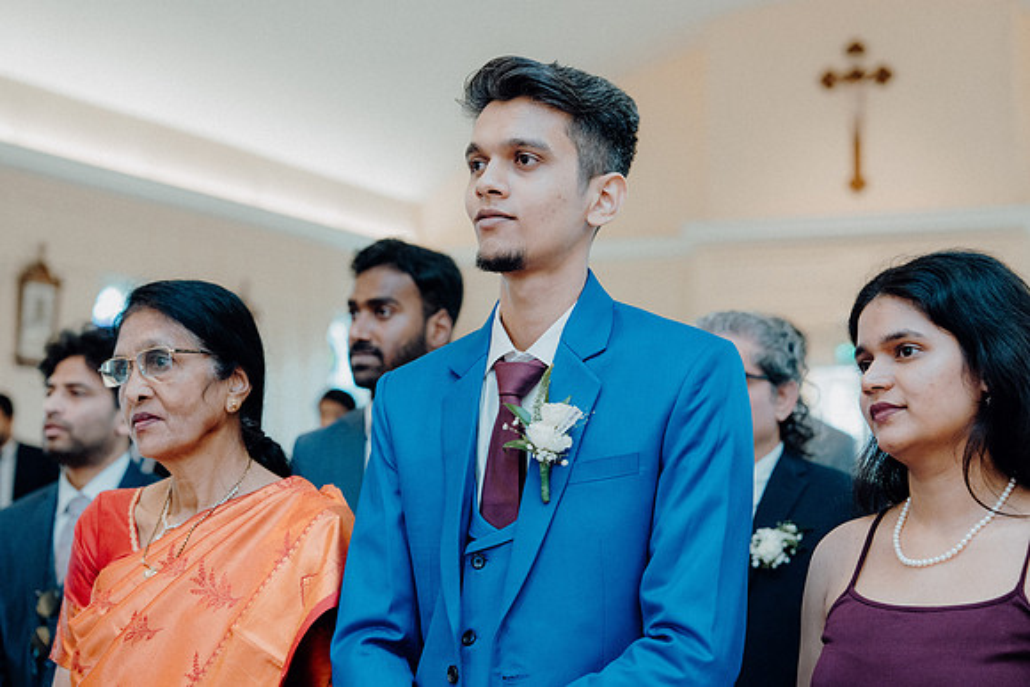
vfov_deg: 19.5
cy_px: 344
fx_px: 2003
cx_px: 515
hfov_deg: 28.8
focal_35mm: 70
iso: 2500
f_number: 3.5
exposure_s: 1/250
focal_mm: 70
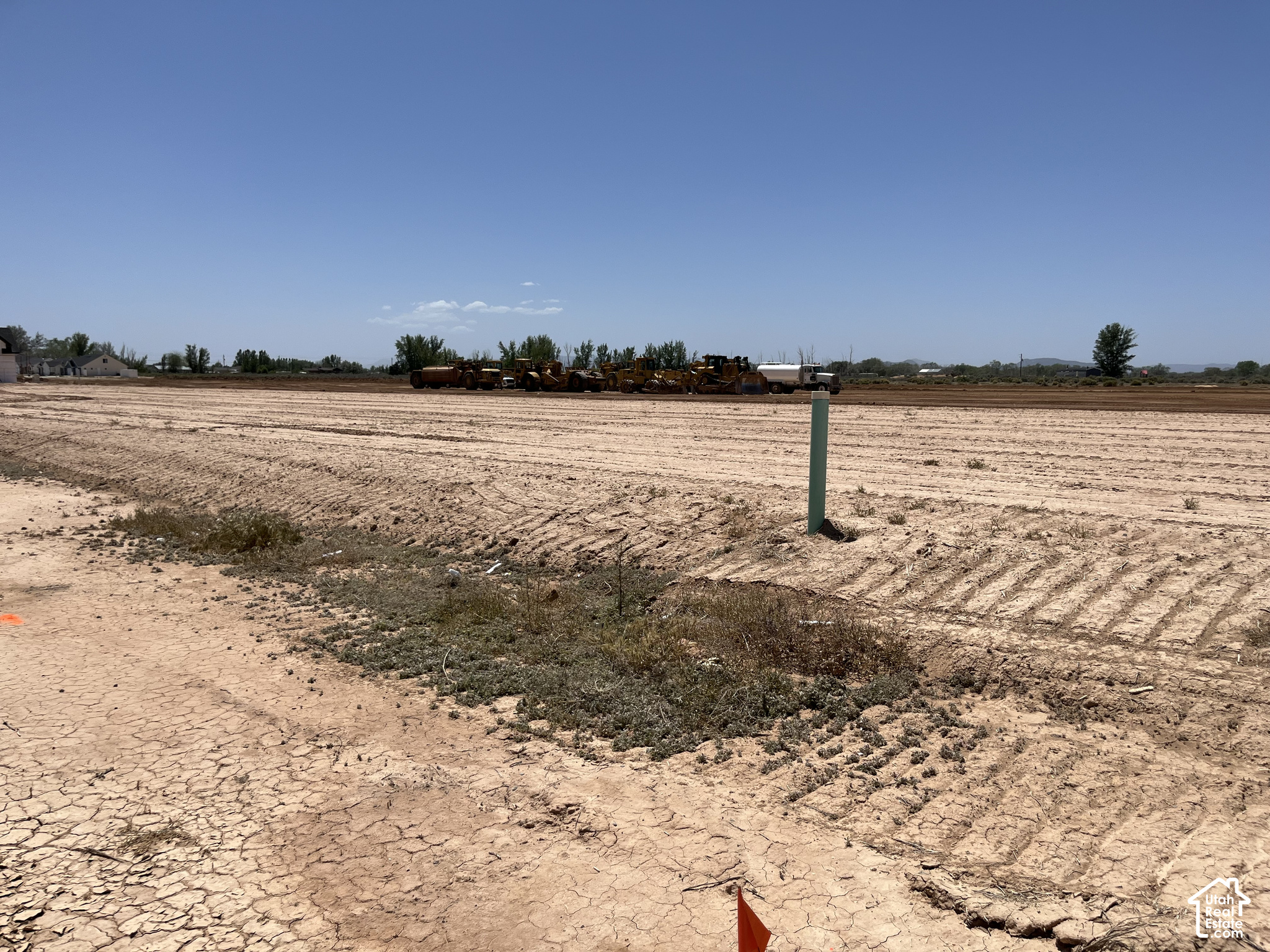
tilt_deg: -6.5
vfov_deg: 53.1
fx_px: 954
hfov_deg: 67.3
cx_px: 635
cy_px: 476
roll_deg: +1.0
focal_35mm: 26
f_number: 1.6
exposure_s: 1/8403
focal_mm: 5.1
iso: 50
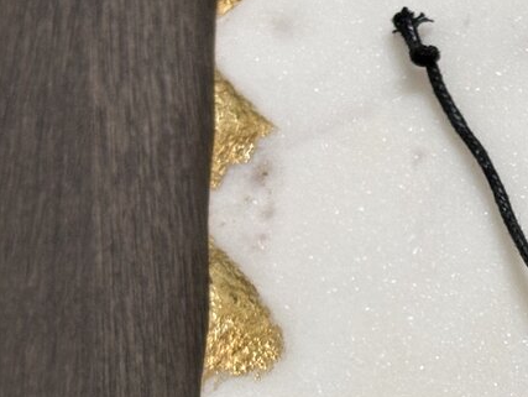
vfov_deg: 10.1
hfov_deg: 13.1
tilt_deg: -67.3
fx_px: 2229
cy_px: 395
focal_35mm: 146
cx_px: 679
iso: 50
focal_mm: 5.96
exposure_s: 1/60
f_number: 1.6
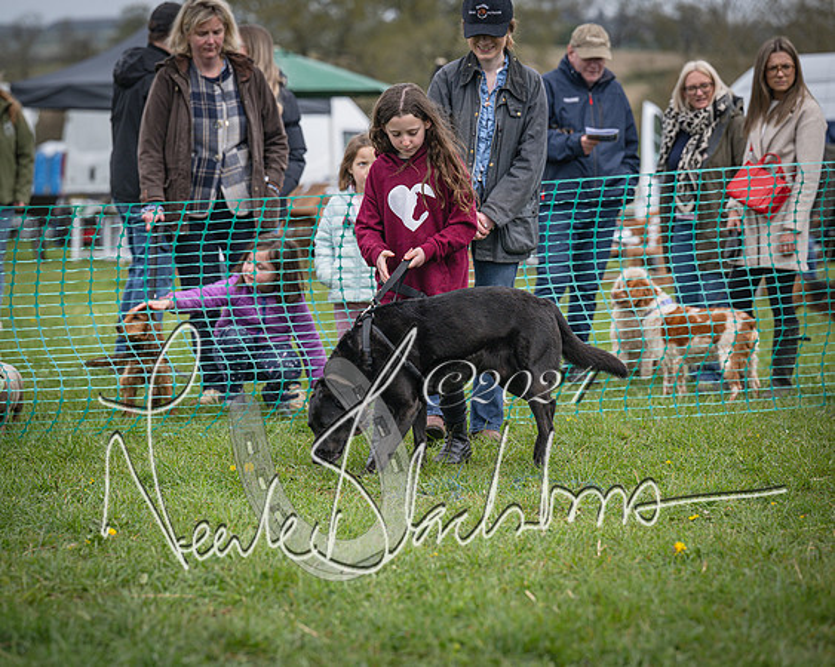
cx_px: 418
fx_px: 3478
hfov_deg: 13.7
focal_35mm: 141
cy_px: 334
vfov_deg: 11.0
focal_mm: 125
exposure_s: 1/2000
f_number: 4
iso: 400
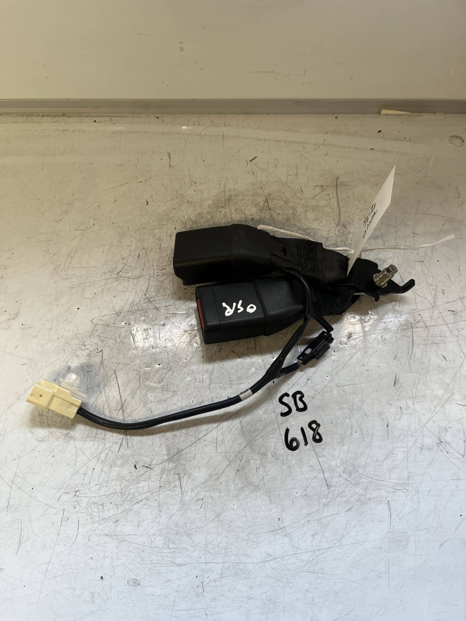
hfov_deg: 53.1
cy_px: 310
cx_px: 233
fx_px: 467
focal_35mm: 26
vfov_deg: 67.3
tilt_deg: -61.1
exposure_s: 1/122
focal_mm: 5.1
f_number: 1.6
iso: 80
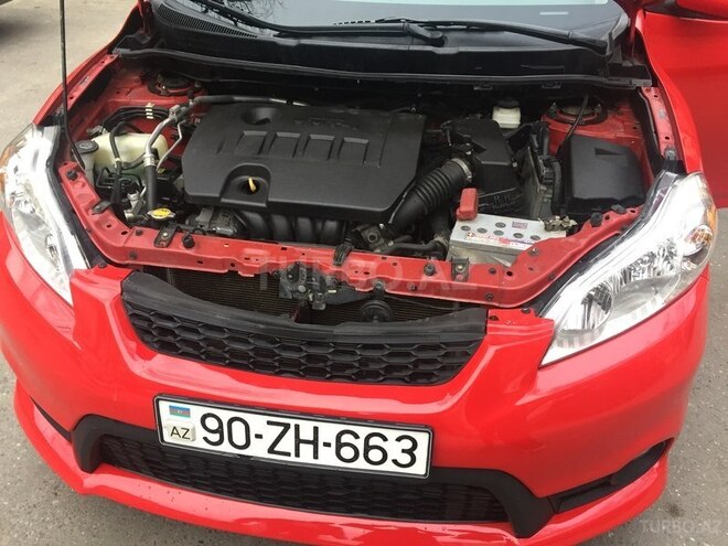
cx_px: 364
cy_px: 273
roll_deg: +0.4
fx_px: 610
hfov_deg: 61.7
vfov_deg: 48.2
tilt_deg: -34.6
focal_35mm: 29
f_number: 2.2
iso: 64
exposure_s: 1/33
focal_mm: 4.15
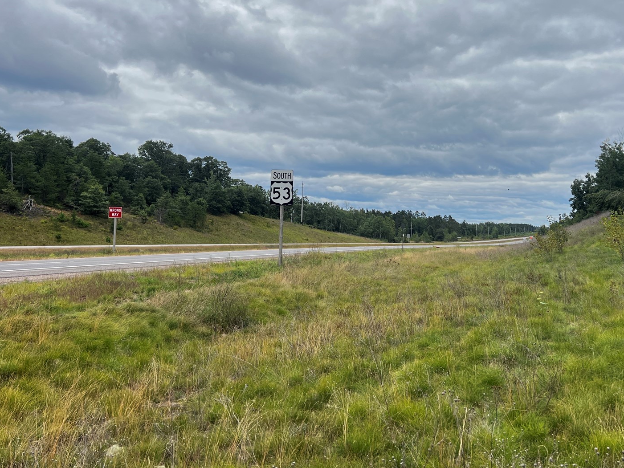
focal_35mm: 38
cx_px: 380
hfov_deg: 48.6
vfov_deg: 37.5
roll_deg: -0.3
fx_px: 685
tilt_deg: +4.9
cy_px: 183
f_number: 1.5
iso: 50
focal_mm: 5.7
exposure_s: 1/1724
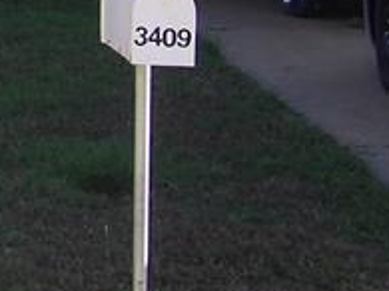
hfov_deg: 9.3
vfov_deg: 7.0
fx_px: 2302
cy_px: -285
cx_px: -285
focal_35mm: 205
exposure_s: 1/233
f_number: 3.7
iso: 100
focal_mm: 7
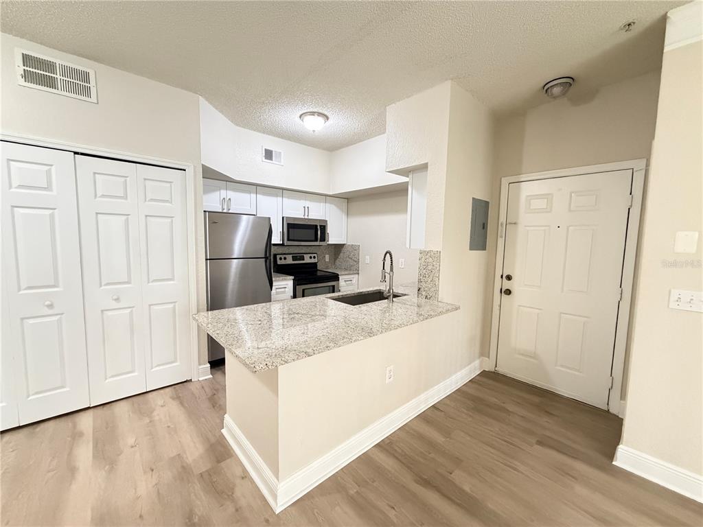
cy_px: 264
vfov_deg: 85.7
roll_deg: -0.4
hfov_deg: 102.1
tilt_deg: -5.1
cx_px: 352
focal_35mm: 14
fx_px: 284
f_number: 2.2
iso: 800
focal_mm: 2.22
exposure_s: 1/60
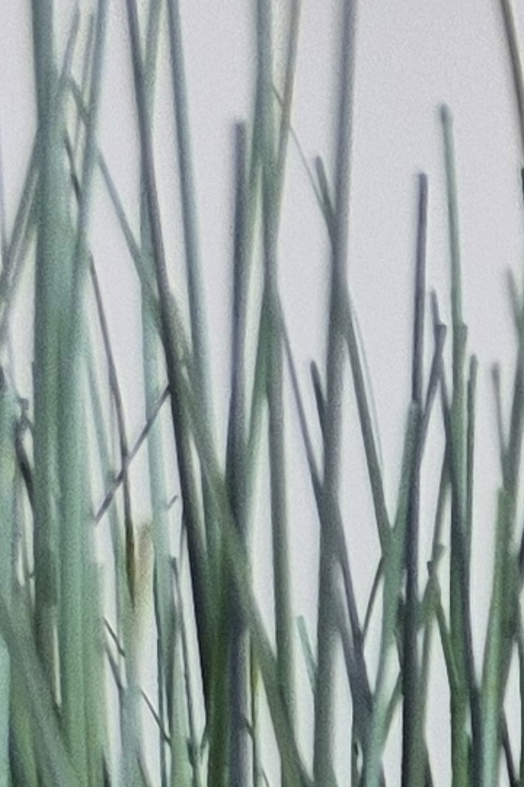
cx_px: 2702
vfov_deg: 10.2
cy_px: 1862
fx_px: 3869
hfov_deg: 5.6
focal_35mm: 177
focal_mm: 5.4
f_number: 1.8
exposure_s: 1/180
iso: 50
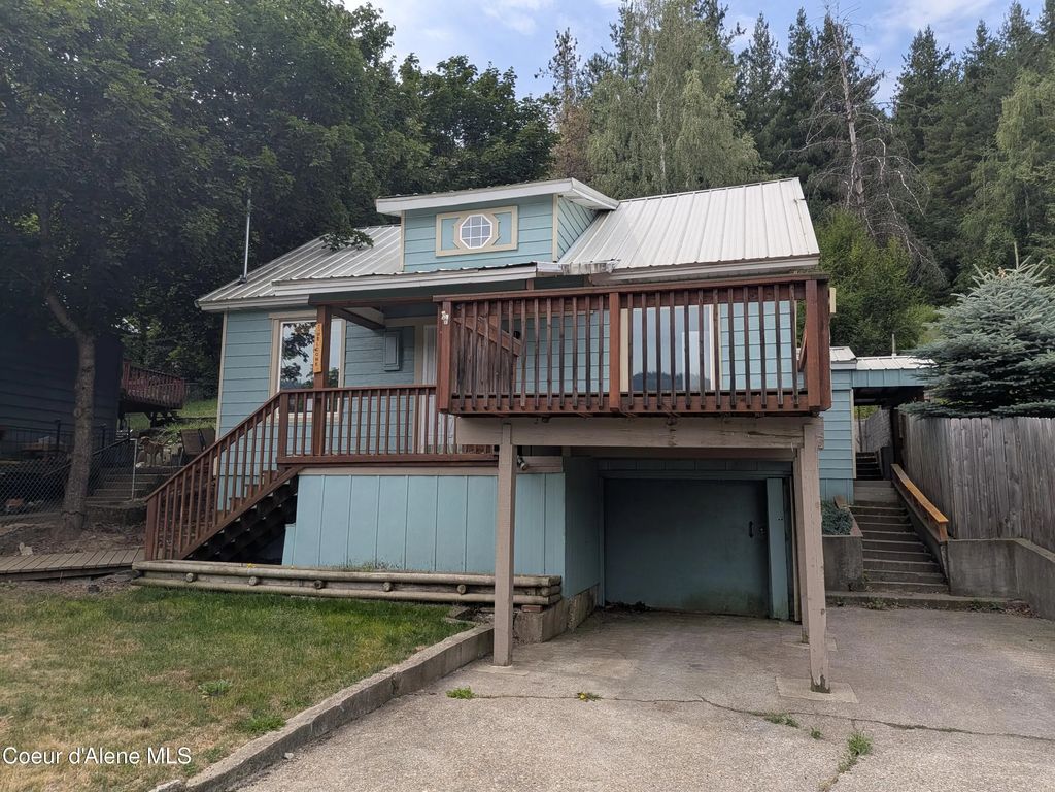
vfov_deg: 56.8
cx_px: 528
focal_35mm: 24
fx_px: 731
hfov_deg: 71.6
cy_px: 396
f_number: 1.7
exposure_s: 1/1377
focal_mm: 4.53
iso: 36
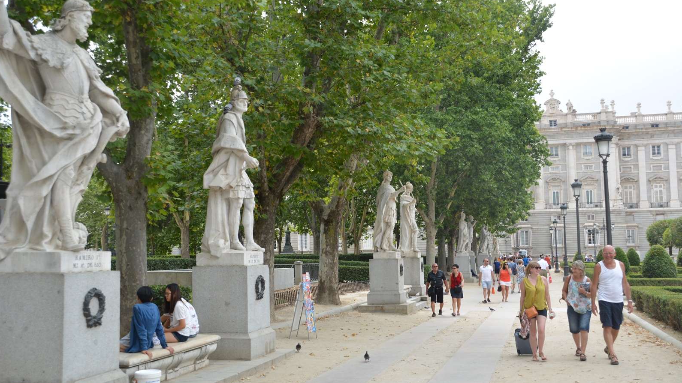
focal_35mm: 40
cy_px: 191
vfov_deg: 30.0
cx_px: 340
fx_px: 715
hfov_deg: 51.0
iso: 100
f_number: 5.6
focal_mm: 25
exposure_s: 1/250
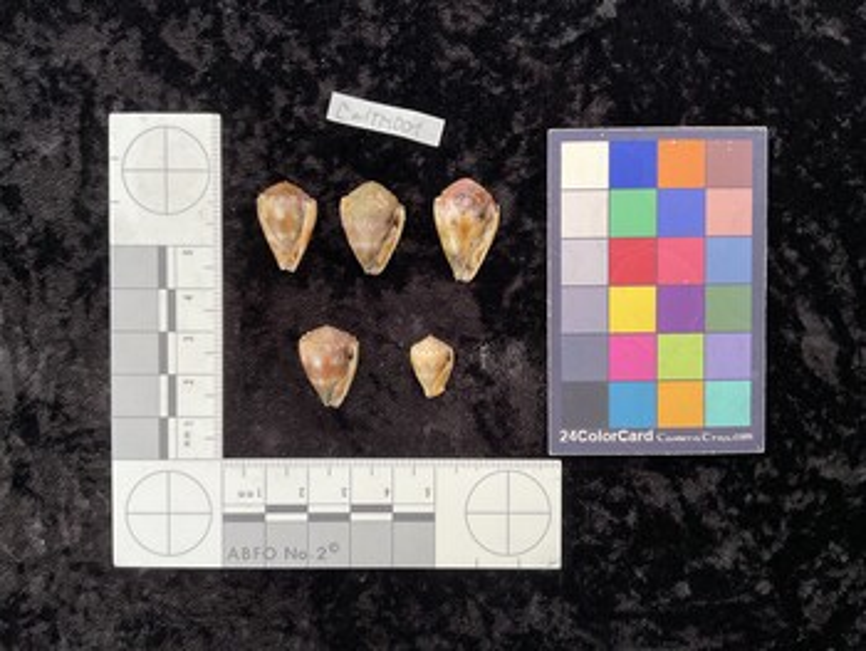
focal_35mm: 29
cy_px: 326
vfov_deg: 48.3
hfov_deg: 61.6
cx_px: 433
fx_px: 726
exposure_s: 1/60
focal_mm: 3
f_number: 1.8
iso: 64
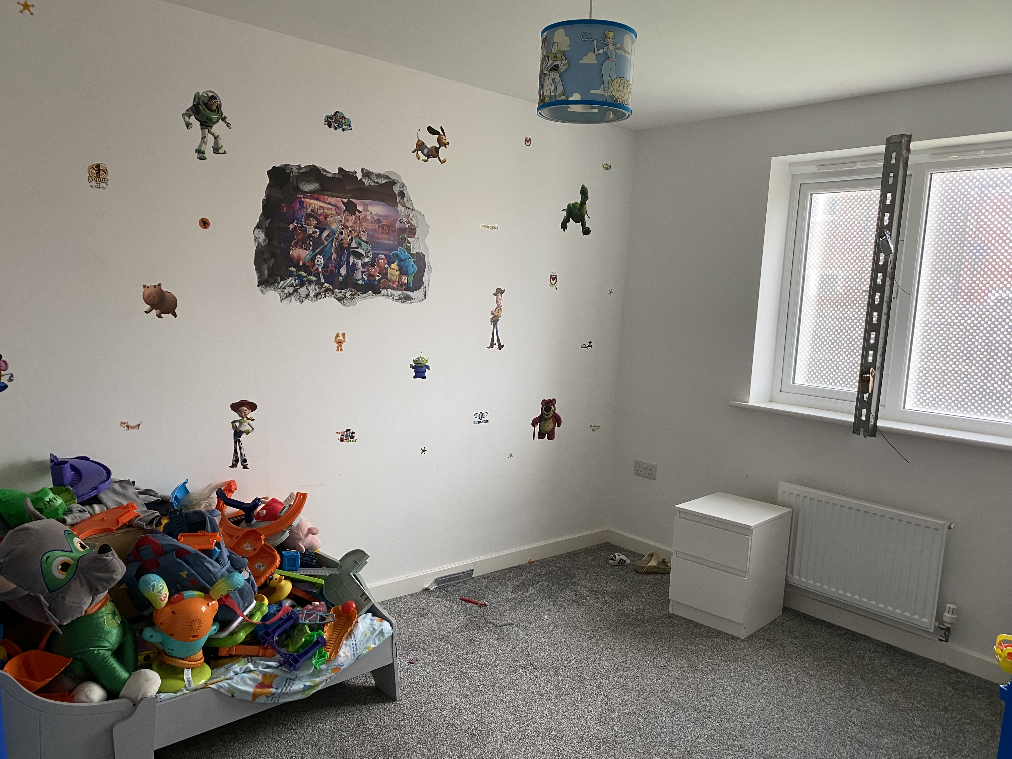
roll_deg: -2.9
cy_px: 380
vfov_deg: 53.1
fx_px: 760
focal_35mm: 26
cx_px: 506
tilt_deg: -6.4
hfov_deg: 67.3
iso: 250
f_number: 1.8
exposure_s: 1/60
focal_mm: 4.25
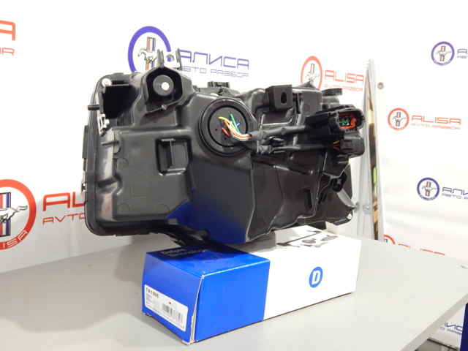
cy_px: 176
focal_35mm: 43
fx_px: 581
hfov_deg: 43.9
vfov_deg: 33.6
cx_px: 234
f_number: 3.6
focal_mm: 7.7
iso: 400
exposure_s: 1/10
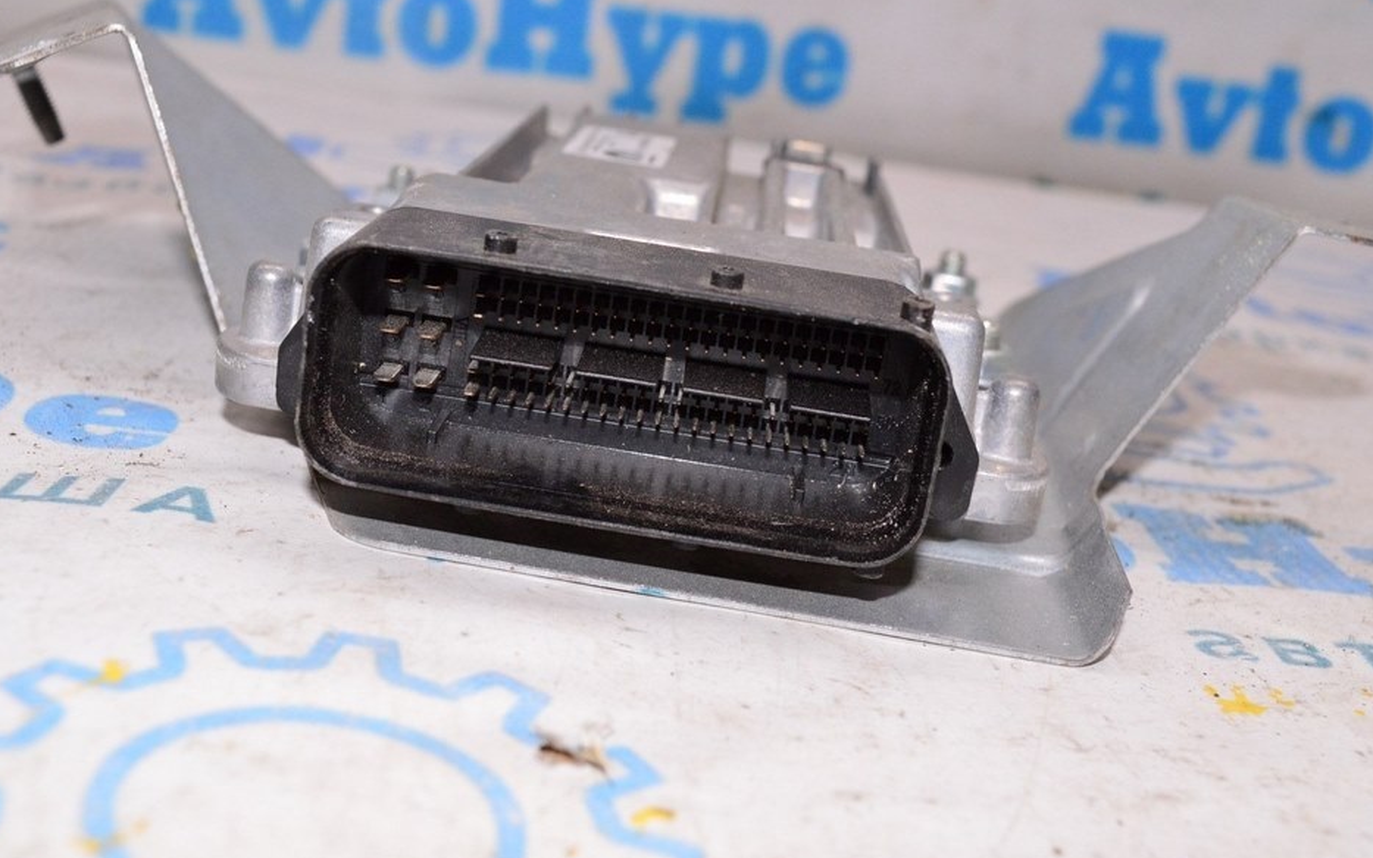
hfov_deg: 41.4
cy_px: 417
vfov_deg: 26.6
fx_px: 1817
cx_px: 623
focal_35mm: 49
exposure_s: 1/160
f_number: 8
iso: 1600
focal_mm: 29
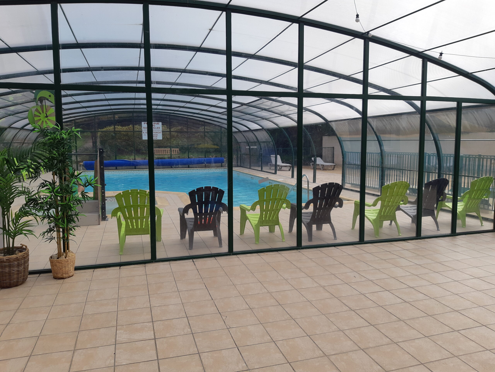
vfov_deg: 53.1
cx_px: 248
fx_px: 372
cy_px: 186
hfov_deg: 67.3
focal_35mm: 26
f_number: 1.7
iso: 40
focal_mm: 3.93
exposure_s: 1/1101
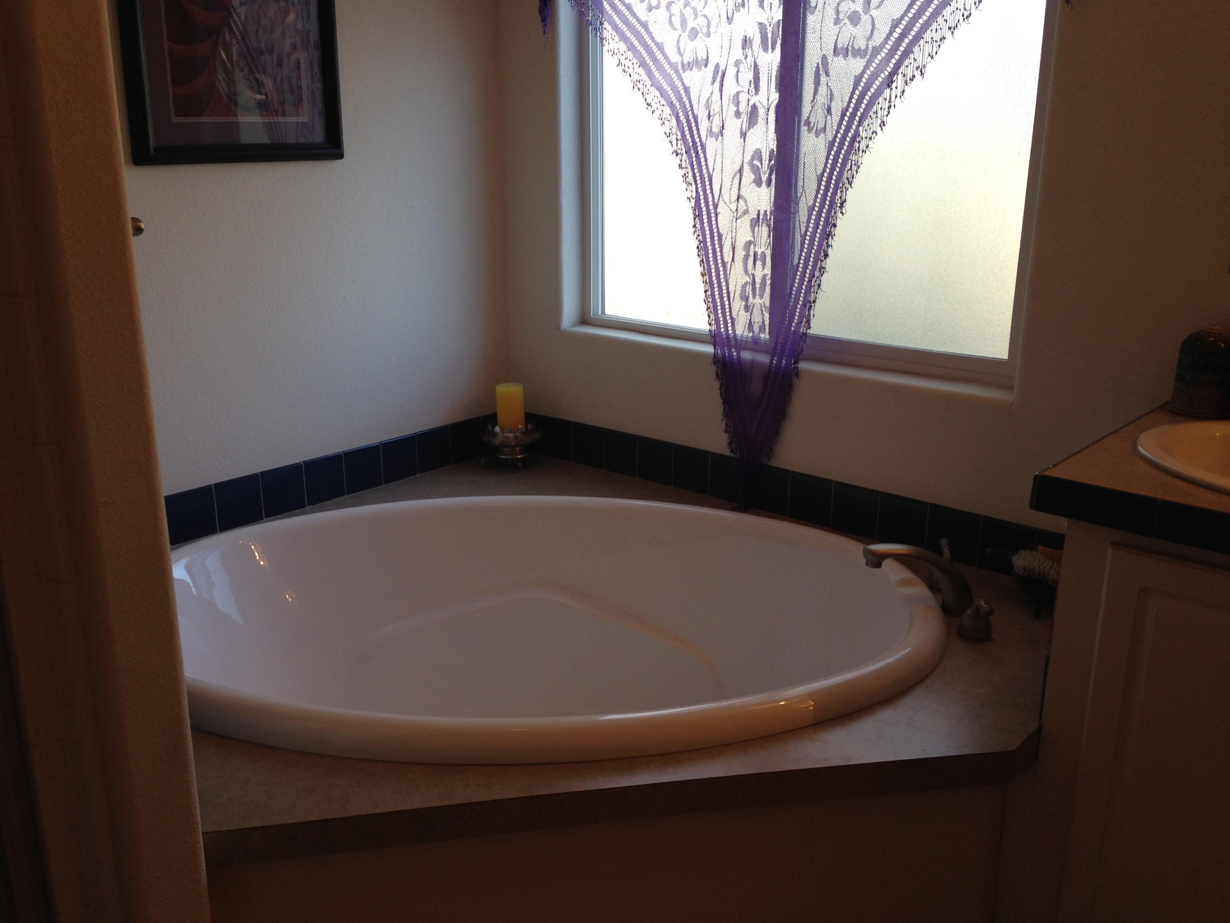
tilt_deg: -16.1
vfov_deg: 42.9
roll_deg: +1.8
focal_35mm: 33
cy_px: 462
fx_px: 1173
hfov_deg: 55.4
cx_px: 615
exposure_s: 1/40
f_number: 2.4
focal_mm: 4.12
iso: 50
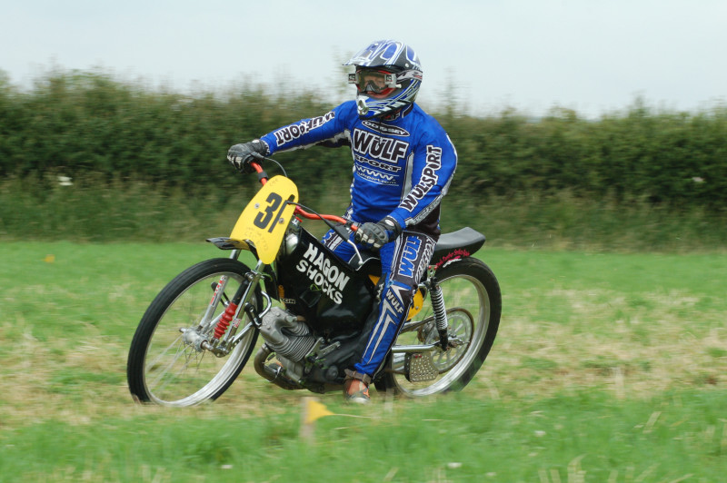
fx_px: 3178
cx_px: 364
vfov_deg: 8.7
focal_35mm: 158
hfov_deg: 13.1
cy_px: 242
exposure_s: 1/250
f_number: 9.5
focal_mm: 105
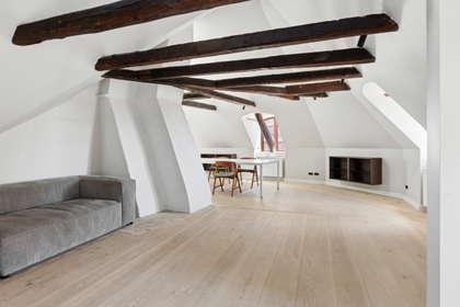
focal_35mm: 22
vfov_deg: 57.8
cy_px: 154
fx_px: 278
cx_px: 230
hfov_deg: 79.2
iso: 200
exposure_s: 1/6
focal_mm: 14.5
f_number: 8
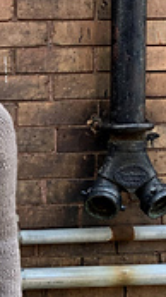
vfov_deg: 20.2
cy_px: 225
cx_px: -79
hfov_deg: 11.1
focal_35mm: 105
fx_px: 824
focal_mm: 4.25
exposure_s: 1/251
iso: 25
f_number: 1.8
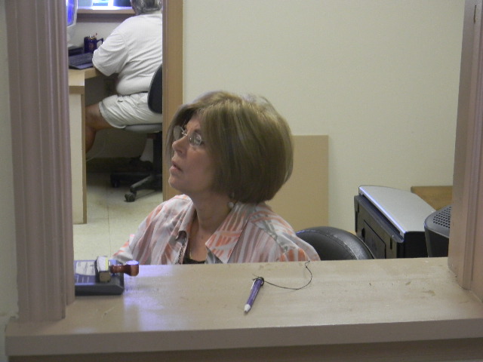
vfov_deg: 21.9
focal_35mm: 67
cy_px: 181
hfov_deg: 29.0
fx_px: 935
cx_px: 242
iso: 323
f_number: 4.3
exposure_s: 1/30
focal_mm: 12.2
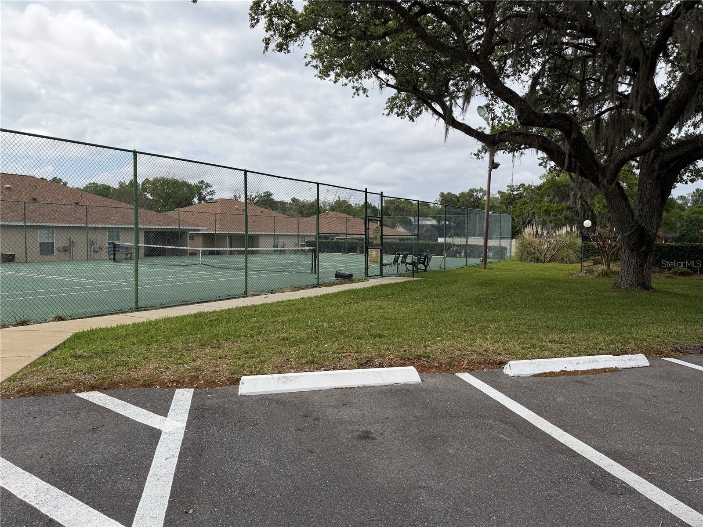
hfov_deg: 71.6
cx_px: 352
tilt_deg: -2.5
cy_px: 264
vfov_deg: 56.8
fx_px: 487
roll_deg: +0.1
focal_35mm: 24
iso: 80
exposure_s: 1/8130
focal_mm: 6.76
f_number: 1.78
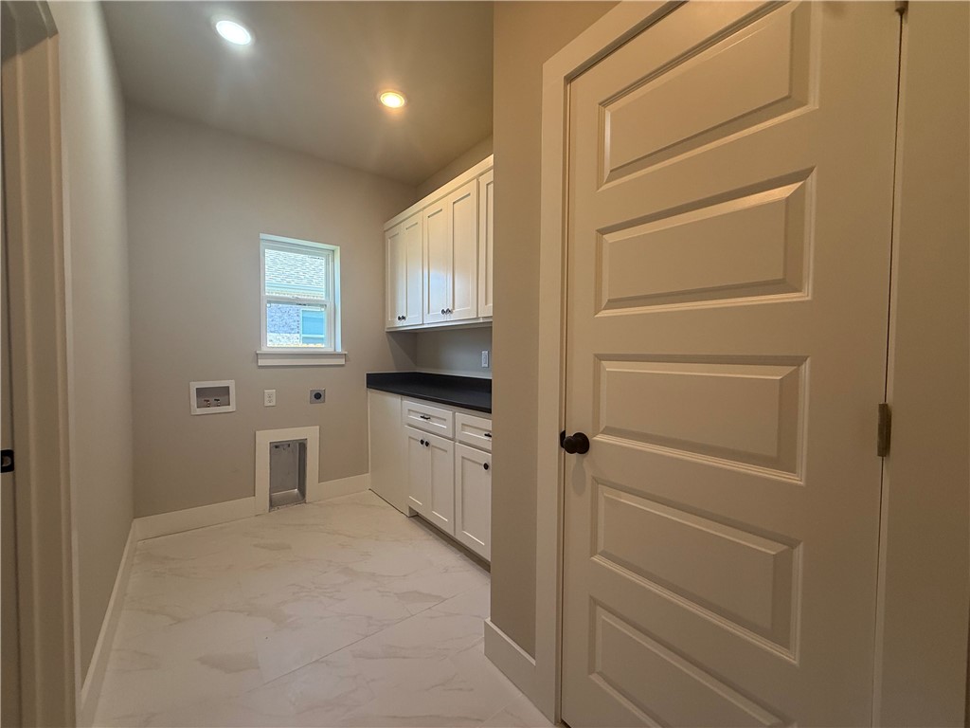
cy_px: 364
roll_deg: -1.4
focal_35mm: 14
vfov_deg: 85.7
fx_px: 392
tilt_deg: -0.5
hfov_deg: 102.1
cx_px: 485
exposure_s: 1/120
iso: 160
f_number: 2.2
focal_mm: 2.22
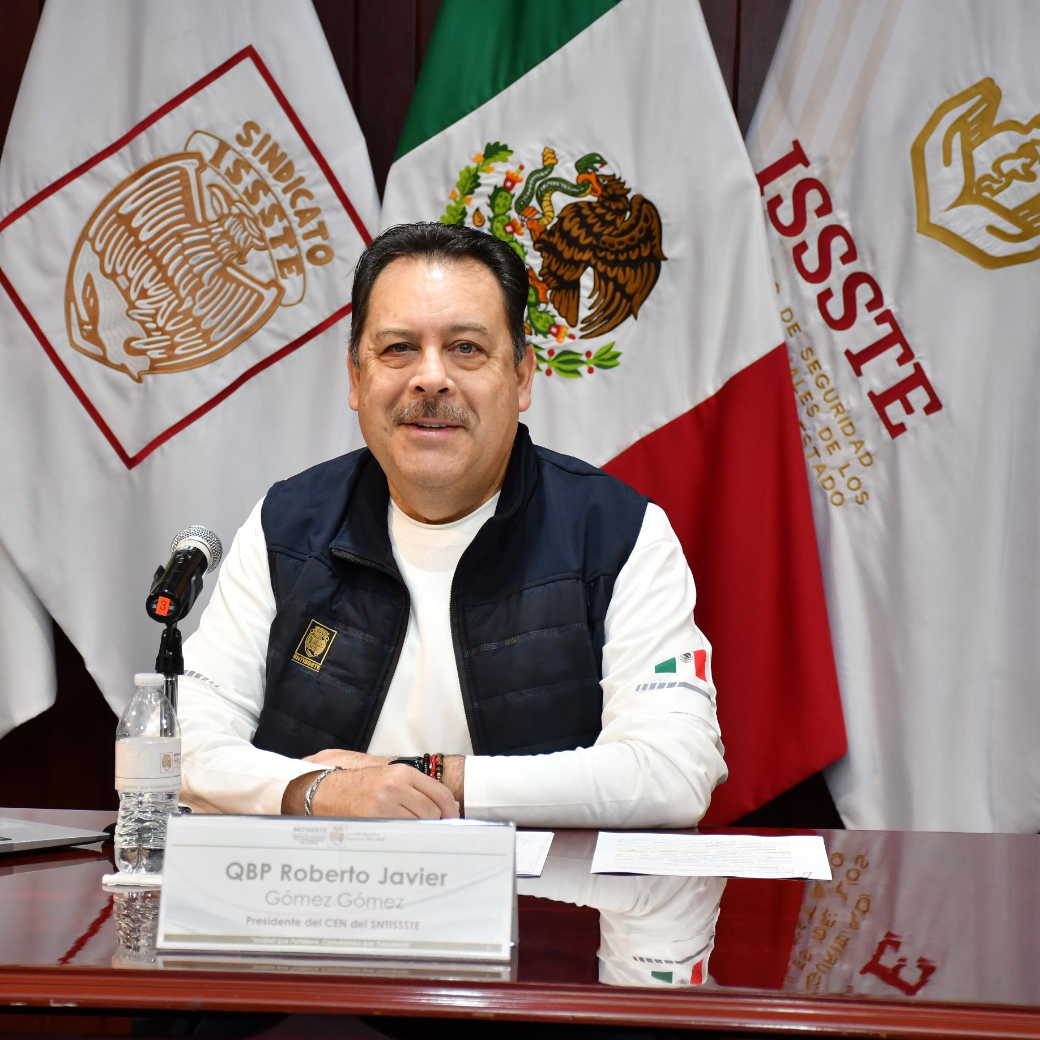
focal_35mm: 116
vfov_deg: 15.0
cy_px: 522
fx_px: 3943
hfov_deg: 15.0
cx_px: 386
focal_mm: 60
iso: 1000
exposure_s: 1/100
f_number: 5.6
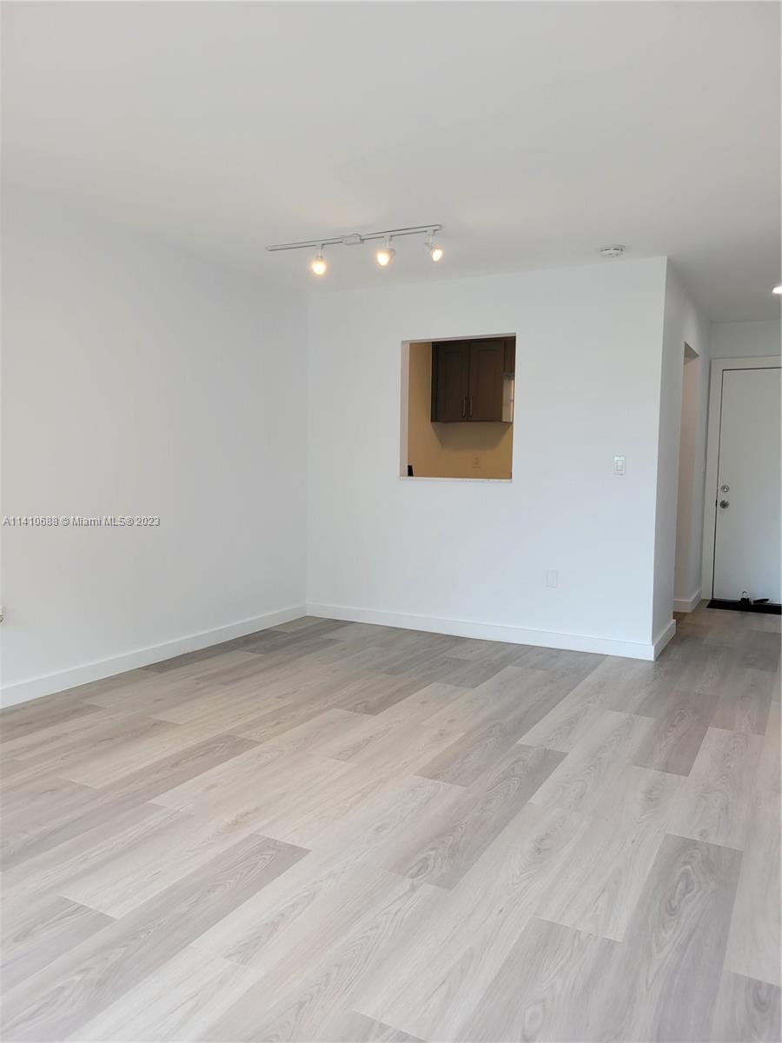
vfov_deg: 67.3
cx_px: 391
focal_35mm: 26
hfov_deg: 53.1
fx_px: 783
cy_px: 522
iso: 64
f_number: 1.8
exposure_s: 1/120
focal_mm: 5.4
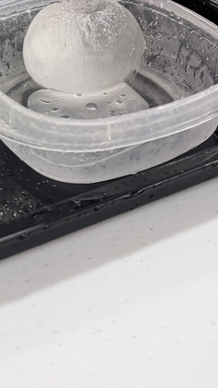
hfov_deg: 18.6
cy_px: -47
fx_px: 658
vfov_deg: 29.4
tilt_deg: -20.4
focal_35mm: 64
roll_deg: +0.9
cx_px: 34
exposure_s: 1/100
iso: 200
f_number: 1.78
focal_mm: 6.76
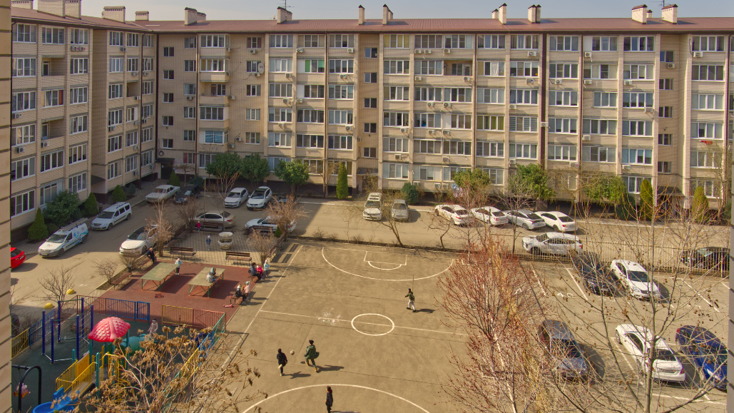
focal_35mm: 22
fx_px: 428
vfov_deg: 50.7
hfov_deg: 80.8
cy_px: 268
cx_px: 322
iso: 100
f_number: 9
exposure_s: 1/125
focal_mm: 12
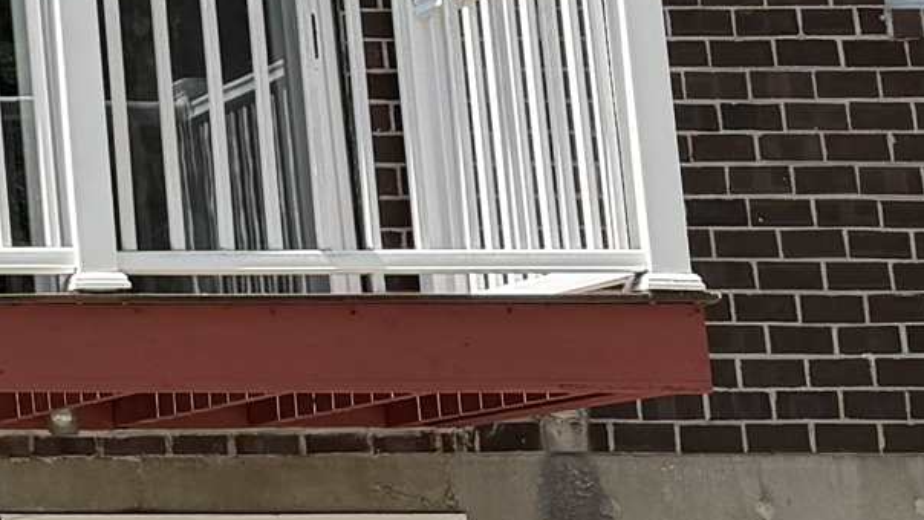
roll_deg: -1.9
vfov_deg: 9.0
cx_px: -1212
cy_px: -93
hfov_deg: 12.8
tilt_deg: +13.3
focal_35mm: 133
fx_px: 3259
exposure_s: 1/1553
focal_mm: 6.76
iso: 80
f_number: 1.78
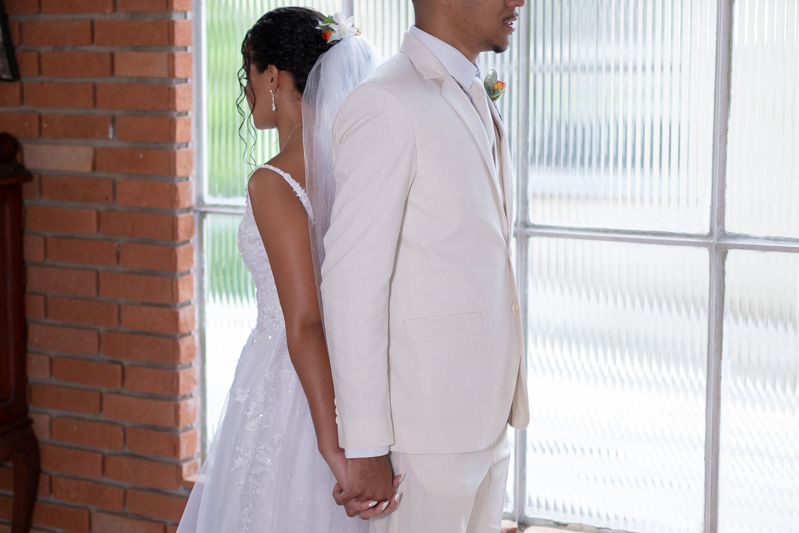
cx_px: 354
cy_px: 207
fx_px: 1487
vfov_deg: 20.3
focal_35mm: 67
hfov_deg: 30.1
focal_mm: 35
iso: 640
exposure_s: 1/1250
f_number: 1.4
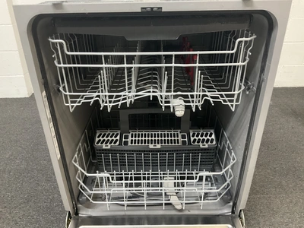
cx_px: 152
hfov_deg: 61.7
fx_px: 255
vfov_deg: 48.2
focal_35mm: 29
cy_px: 114
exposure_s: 1/30
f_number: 1.8
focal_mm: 3
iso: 400
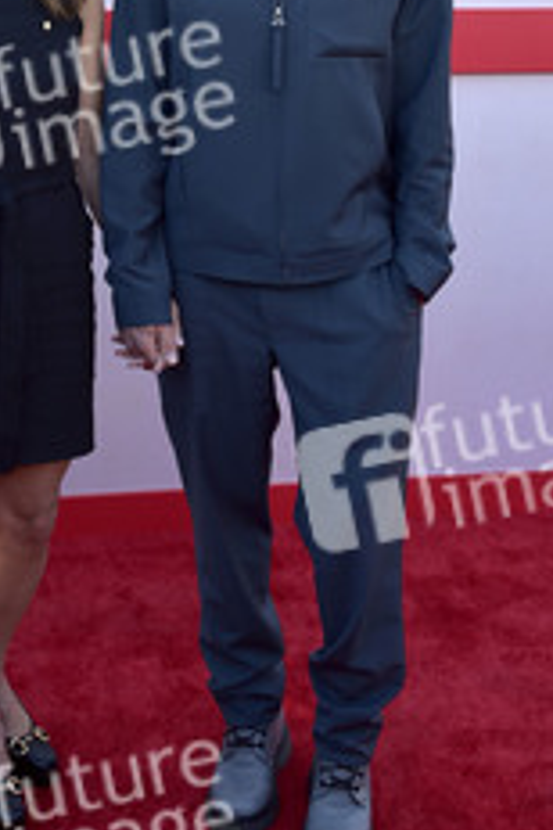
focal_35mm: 59
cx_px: 156
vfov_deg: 33.7
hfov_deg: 22.8
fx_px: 1359
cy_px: 287
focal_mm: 34
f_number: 6.3
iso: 200
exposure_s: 1/250
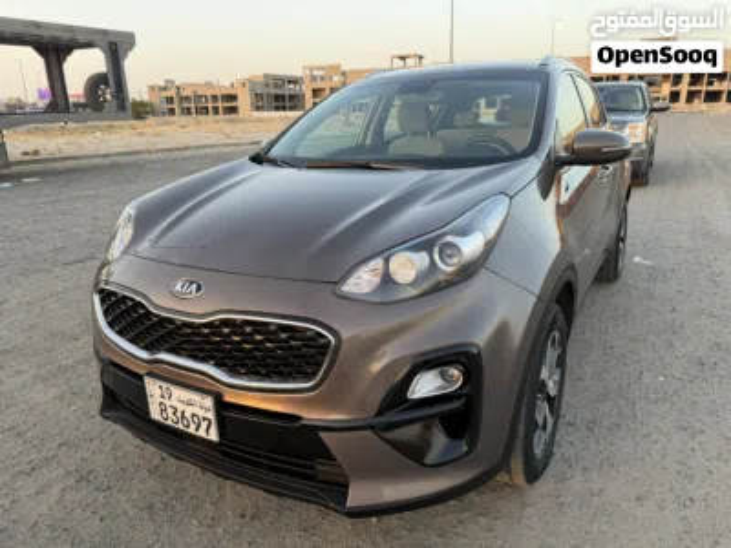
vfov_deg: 56.8
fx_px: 507
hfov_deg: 71.6
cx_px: 366
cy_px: 274
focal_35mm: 24
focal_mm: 6.76
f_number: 1.78
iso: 80
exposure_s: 1/174
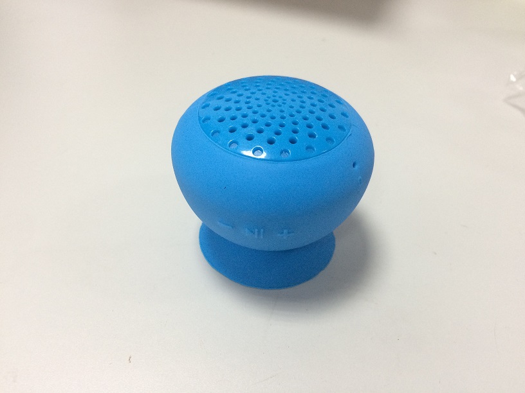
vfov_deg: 48.2
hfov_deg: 61.7
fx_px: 440
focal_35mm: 29
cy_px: 196
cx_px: 262
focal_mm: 4.15
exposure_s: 1/33
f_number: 2.2
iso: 200
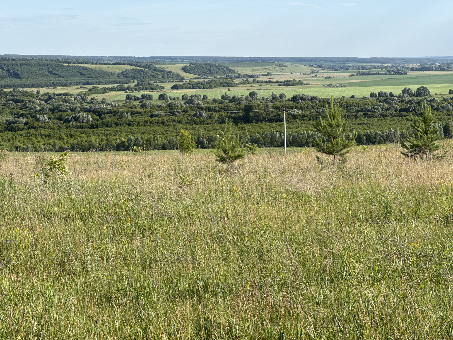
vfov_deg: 19.1
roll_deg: +1.8
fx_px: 1008
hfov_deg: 25.3
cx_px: 226
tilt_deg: -5.3
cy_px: 170
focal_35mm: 77
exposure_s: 1/633
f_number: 2.8
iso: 25
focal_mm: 9
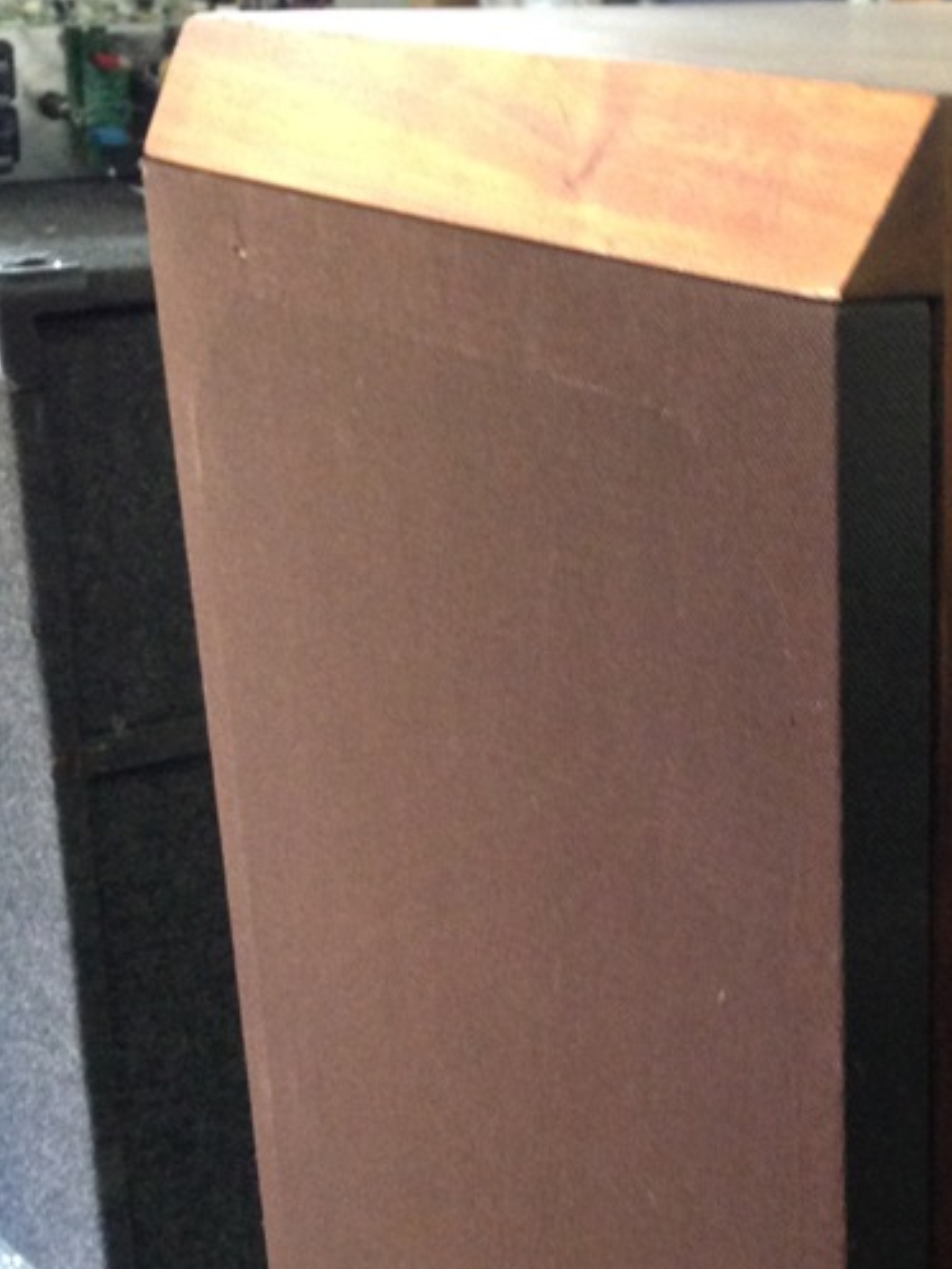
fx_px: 2492
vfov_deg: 28.3
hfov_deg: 20.9
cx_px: 939
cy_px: 878
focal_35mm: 68
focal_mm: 4.12
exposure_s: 1/20
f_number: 2.4
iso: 320
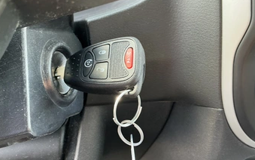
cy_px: 87
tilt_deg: -21.1
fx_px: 243
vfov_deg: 36.3
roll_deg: -1.3
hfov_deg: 55.3
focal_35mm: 35
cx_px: 117
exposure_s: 1/60
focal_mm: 3
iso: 160
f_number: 1.8
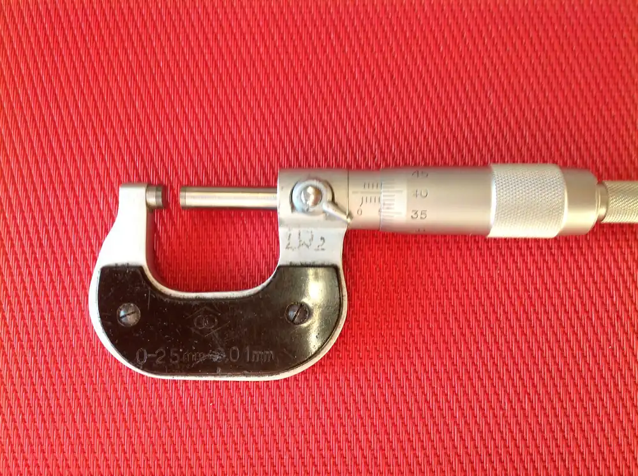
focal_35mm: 35
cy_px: 238
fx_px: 644
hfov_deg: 52.7
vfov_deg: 40.6
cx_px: 319
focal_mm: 4.28
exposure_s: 1/40
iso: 64
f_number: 2.4
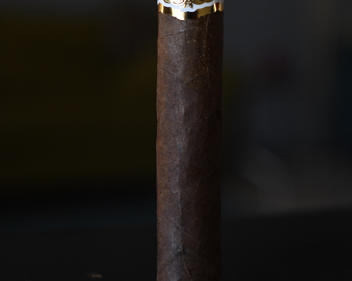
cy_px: 69
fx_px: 948
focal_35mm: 91
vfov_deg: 16.8
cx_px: 185
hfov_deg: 21.0
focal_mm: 40
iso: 800
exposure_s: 1/100
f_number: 4
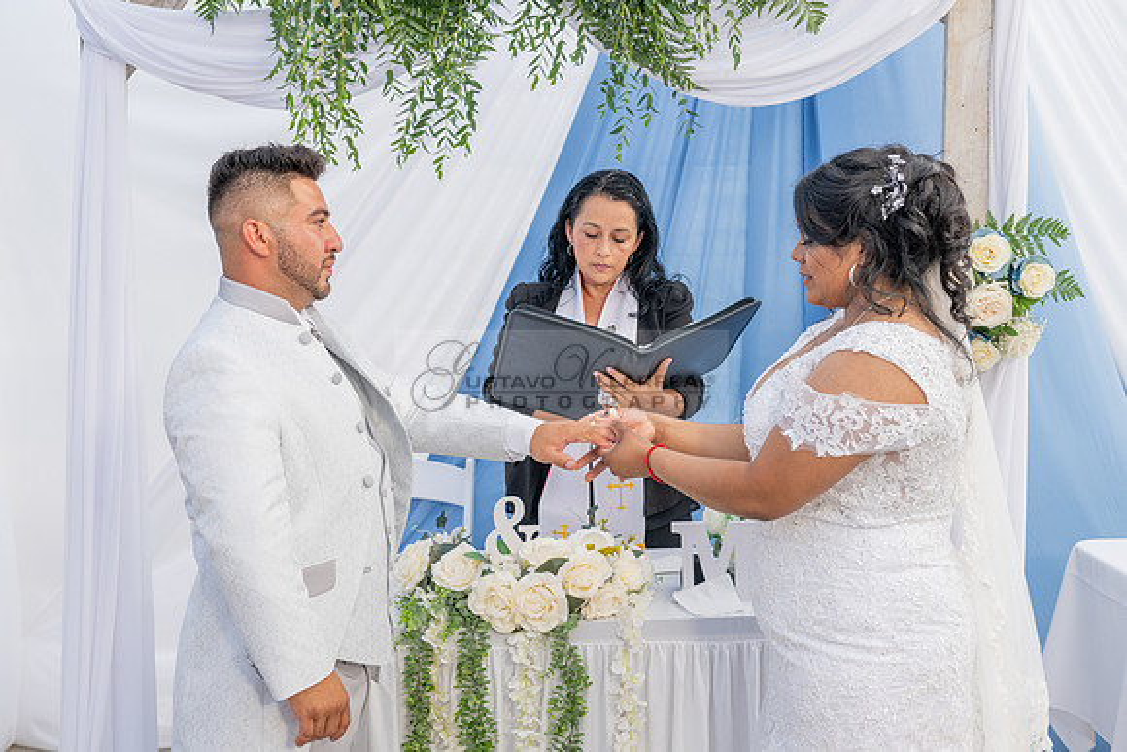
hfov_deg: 39.6
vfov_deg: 27.0
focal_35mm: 50
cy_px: 376
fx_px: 1566
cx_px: 564
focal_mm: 50
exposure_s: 1/125
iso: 200
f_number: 6.3
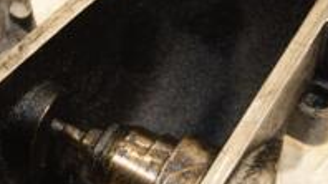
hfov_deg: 9.1
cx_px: 96
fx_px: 2068
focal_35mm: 238
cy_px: 131
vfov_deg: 5.1
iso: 800
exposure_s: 1/200
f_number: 5
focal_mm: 50
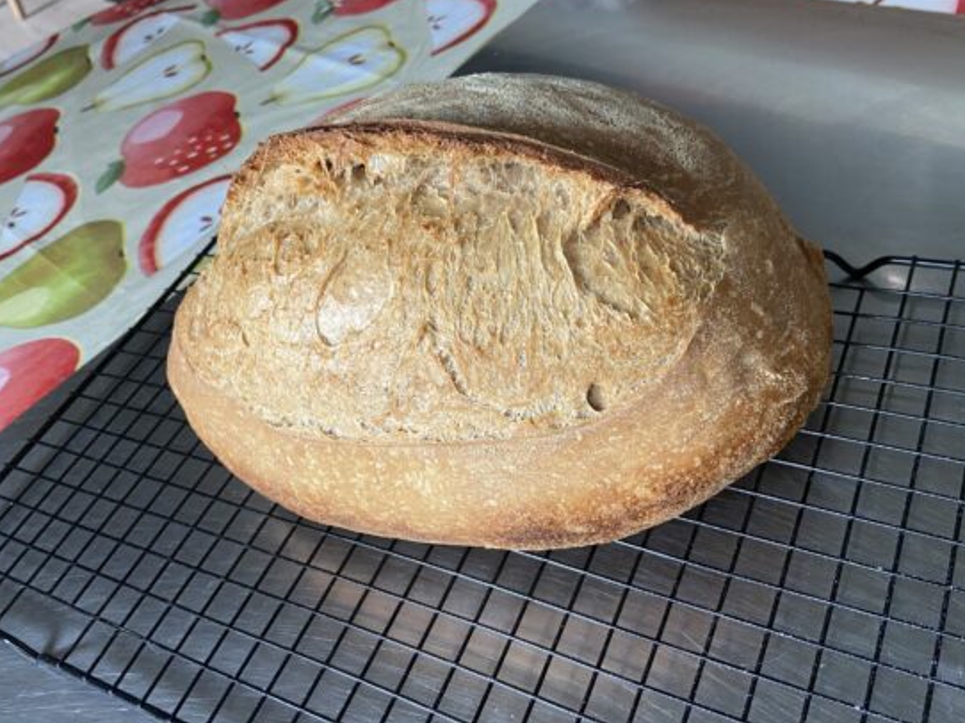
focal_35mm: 32
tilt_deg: -41.9
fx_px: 892
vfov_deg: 44.0
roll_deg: +21.9
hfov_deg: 56.8
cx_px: 464
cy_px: 315
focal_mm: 4.25
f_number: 1.8
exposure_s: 1/78
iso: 125
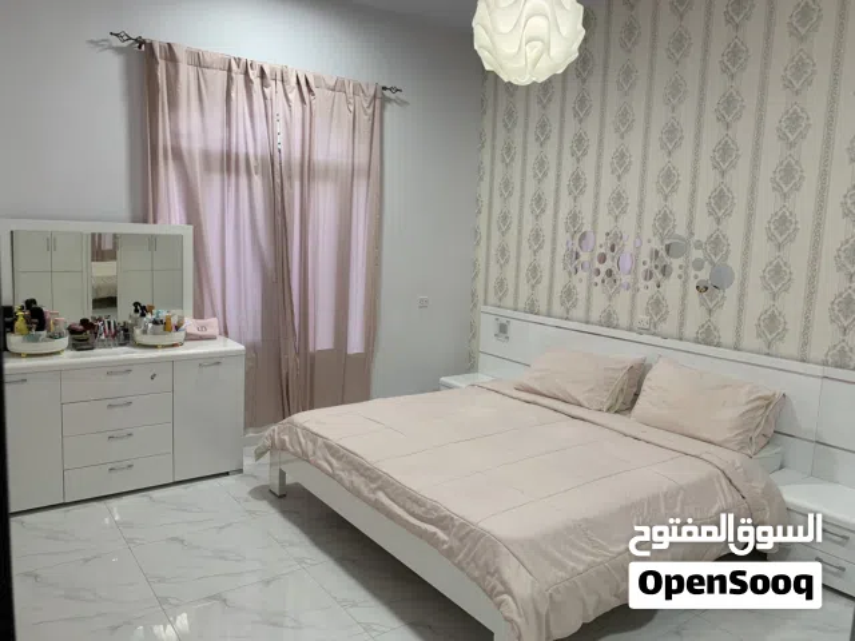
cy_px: 320
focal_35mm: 26
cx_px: 428
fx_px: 642
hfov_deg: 67.3
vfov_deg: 53.1
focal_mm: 4.25
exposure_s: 1/50
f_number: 1.8
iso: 64
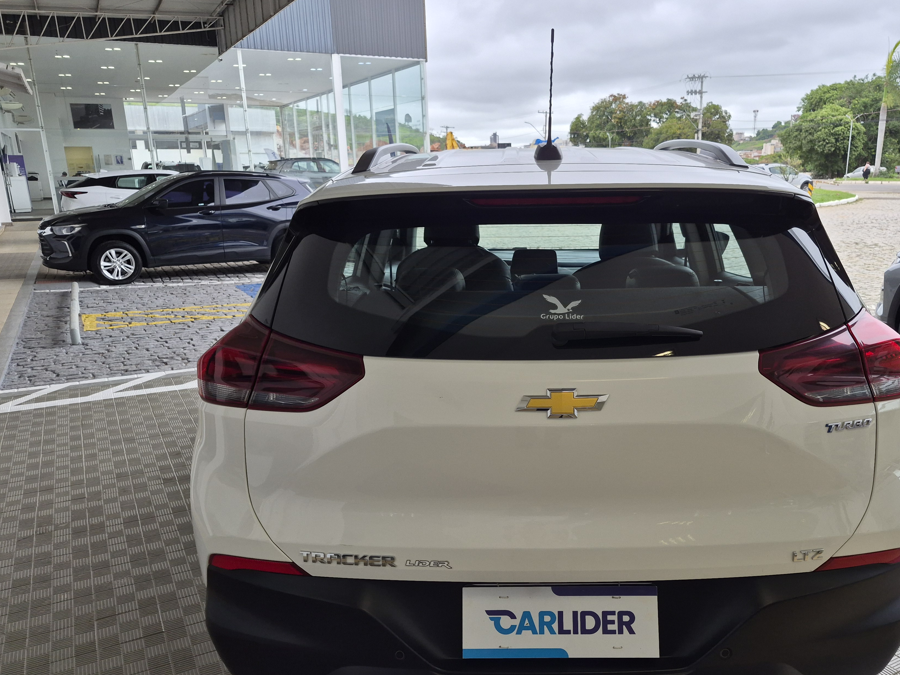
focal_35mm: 28
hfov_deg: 63.1
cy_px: 384
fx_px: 728
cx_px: 524
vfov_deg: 49.6
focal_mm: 5.4
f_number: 1.8
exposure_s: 1/578
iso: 80
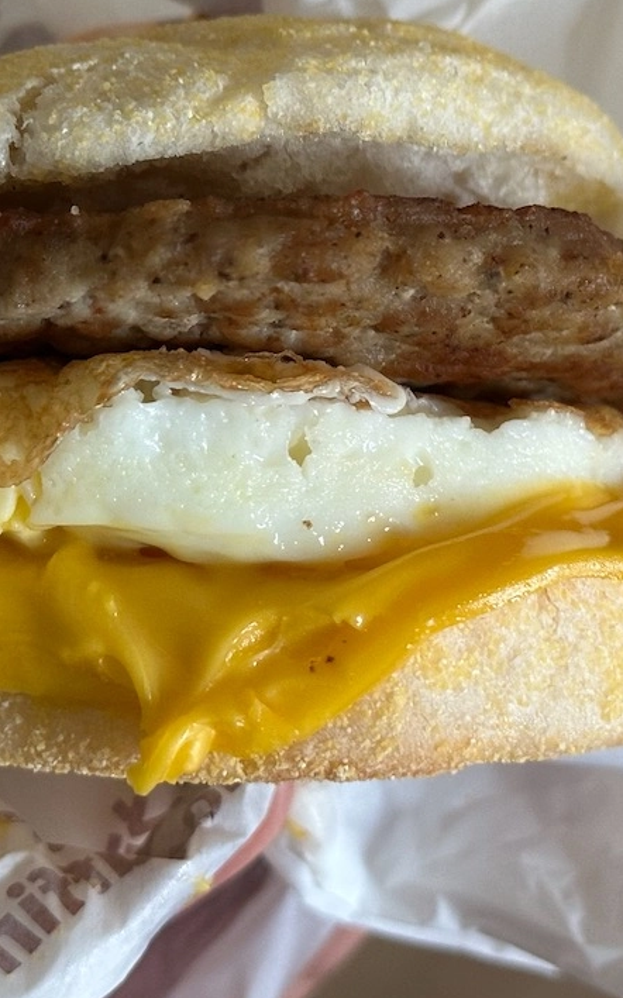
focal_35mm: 92
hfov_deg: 14.2
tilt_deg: -58.1
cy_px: 443
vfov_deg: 22.6
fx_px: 2501
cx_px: 223
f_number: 1.8
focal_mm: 6.9
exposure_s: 1/60
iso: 250
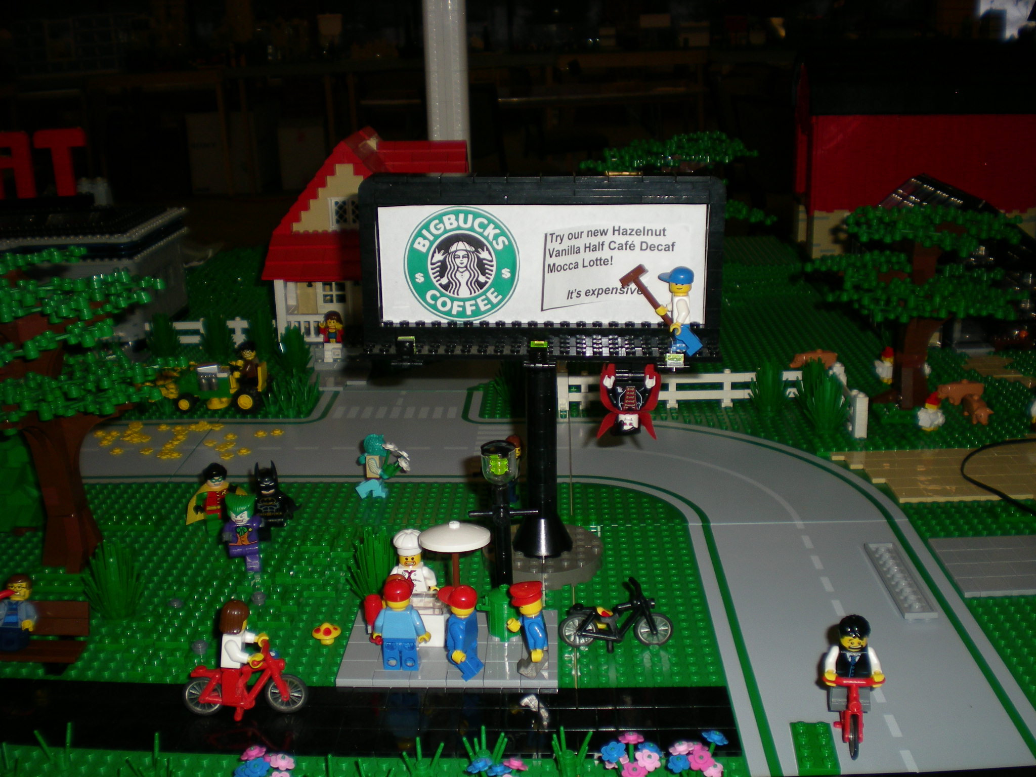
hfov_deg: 49.0
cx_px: 518
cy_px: 388
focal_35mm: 38
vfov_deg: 37.7
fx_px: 1137
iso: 50
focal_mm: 6.3
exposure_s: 1/60
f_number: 3.1
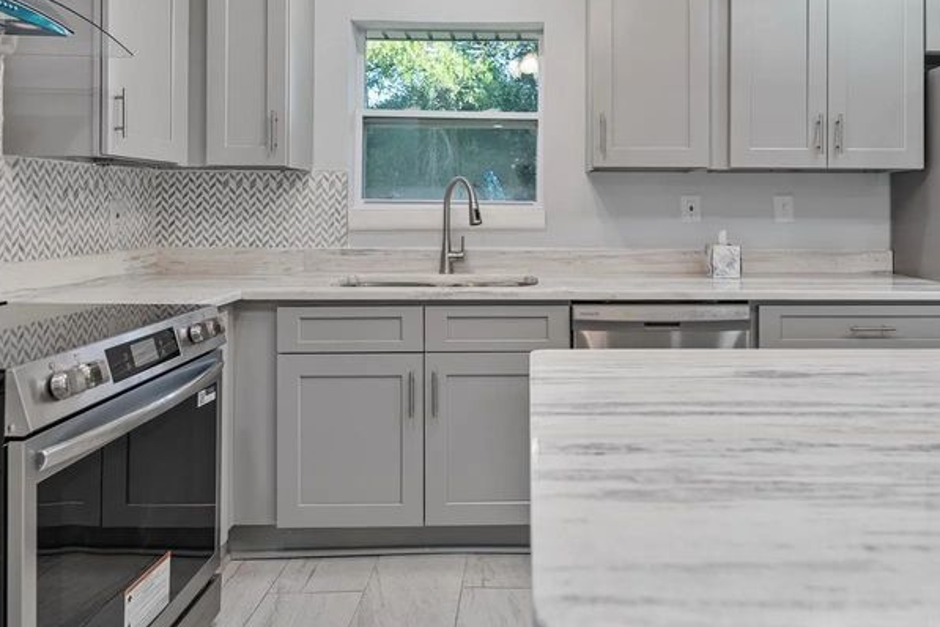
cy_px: 169
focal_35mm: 24
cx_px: 543
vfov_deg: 51.2
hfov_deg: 73.3
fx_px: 627
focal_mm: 14
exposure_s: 1/10
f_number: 3.2
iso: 125
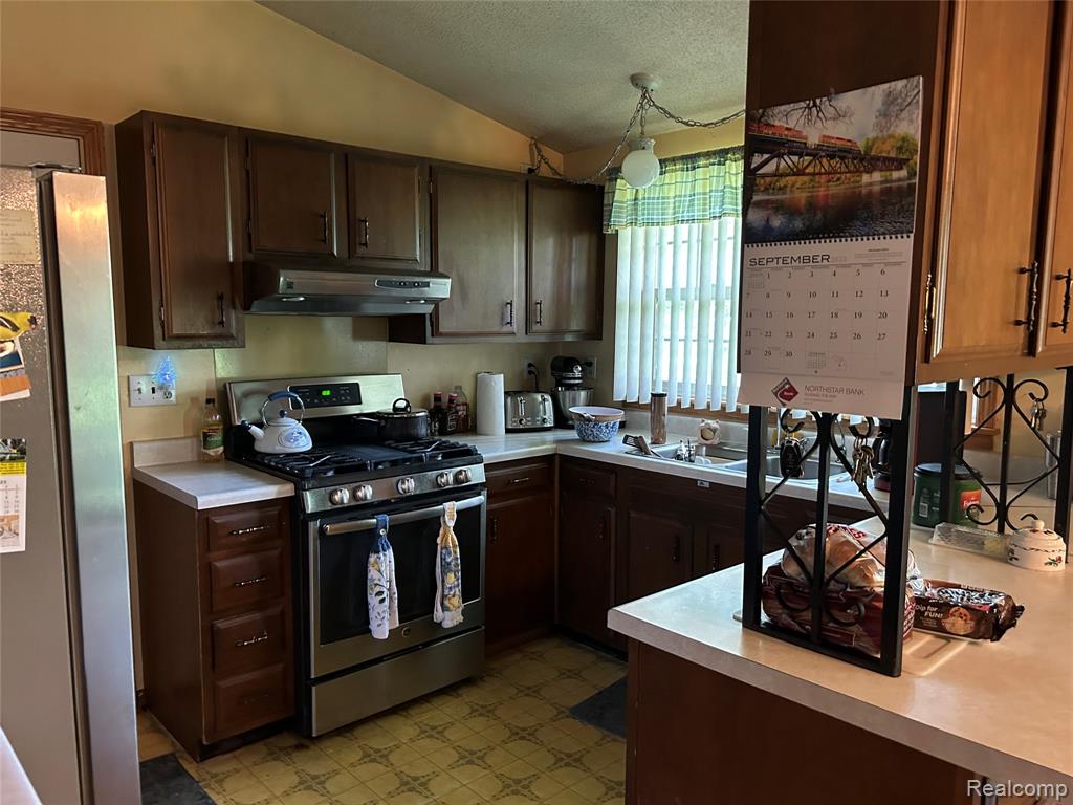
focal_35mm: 26
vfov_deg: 53.1
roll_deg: +0.7
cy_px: 402
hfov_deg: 67.3
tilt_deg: -6.2
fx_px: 806
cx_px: 536
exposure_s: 1/40
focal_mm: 5.7
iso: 500
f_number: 1.5
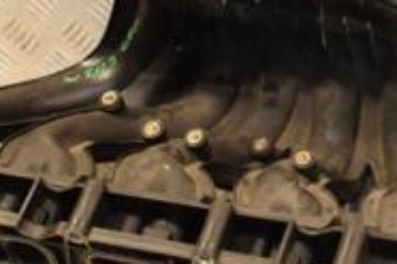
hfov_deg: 16.1
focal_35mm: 126
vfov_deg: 10.9
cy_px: 85
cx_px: 342
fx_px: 1389
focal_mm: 26
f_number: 5
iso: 800
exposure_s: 1/160
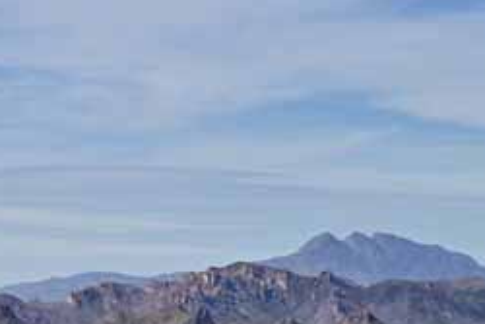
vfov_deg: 5.5
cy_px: 355
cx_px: -229
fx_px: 3370
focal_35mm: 250
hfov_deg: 8.1
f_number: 6.3
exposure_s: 1/1250
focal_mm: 78
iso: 100
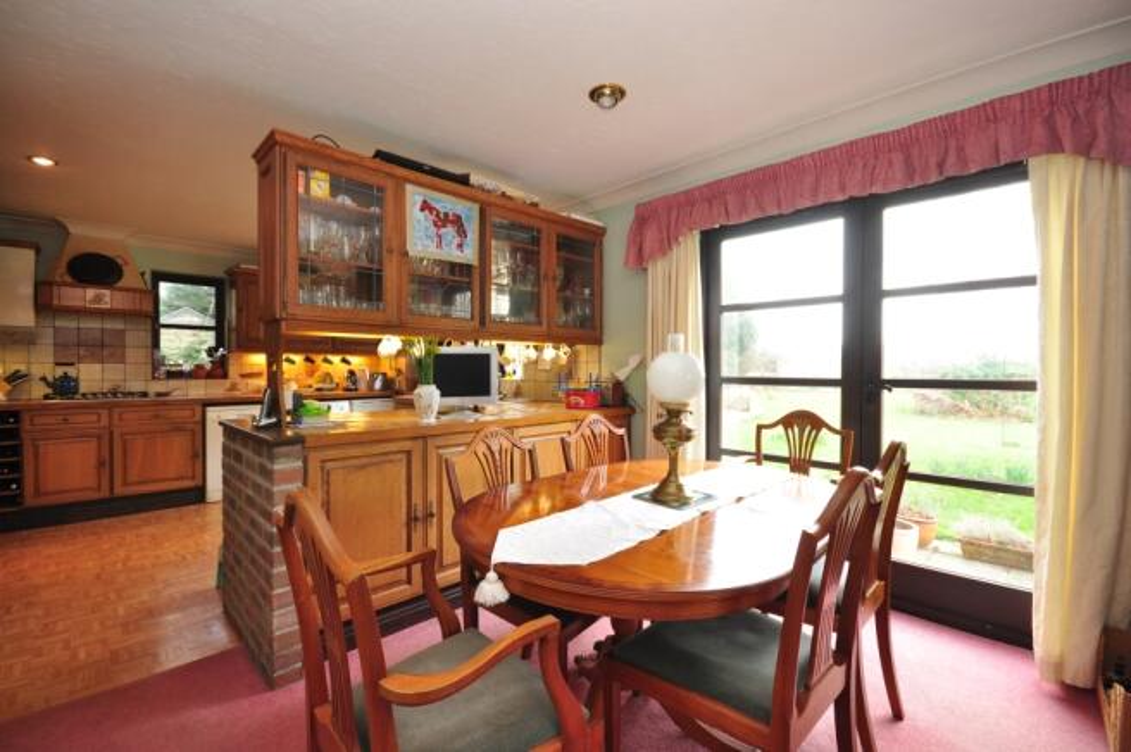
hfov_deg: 100.4
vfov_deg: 77.2
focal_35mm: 15
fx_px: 471
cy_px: 376
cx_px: 566
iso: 200
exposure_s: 1/10
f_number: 7.1
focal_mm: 10
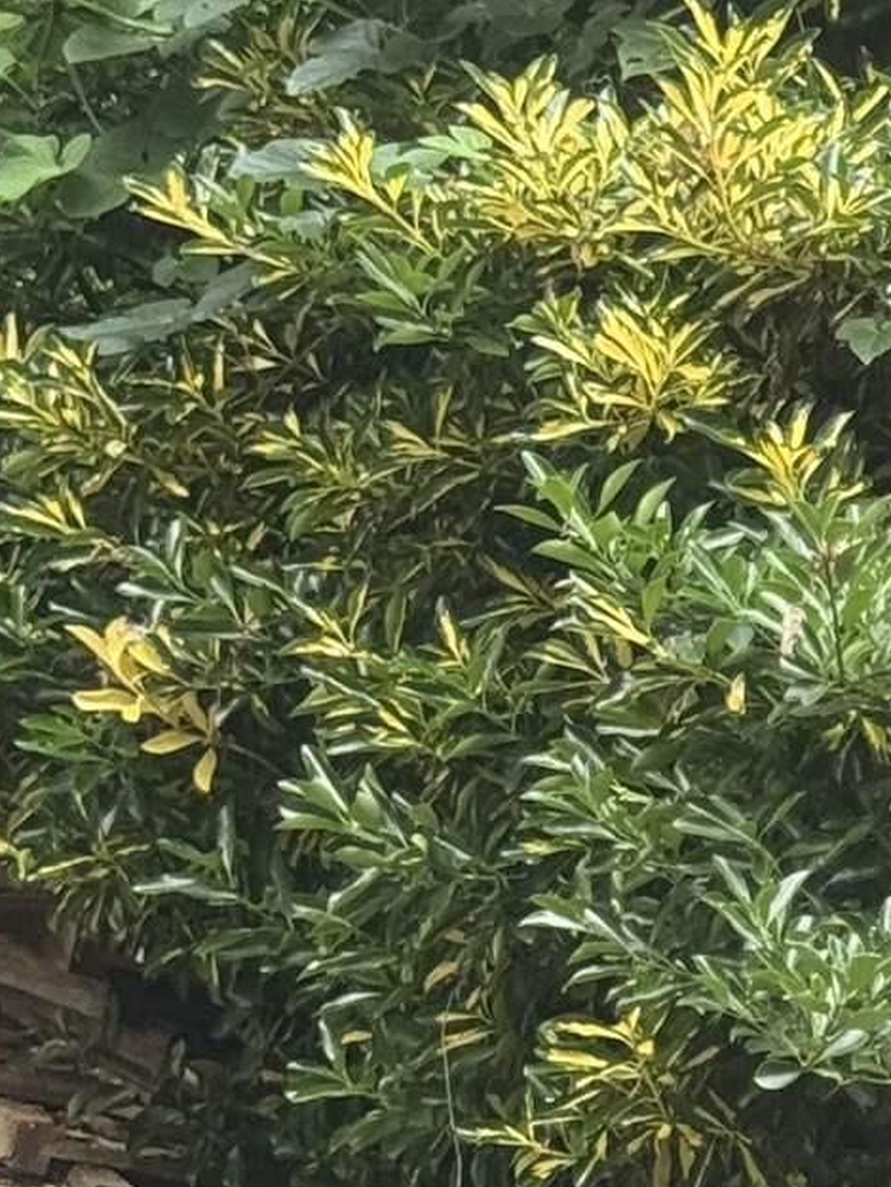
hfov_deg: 8.1
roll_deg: -8.2
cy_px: 1459
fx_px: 6072
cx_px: 1619
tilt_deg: -8.6
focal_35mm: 177
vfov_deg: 10.9
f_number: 1.78
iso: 64
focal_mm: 6.76
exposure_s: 1/183
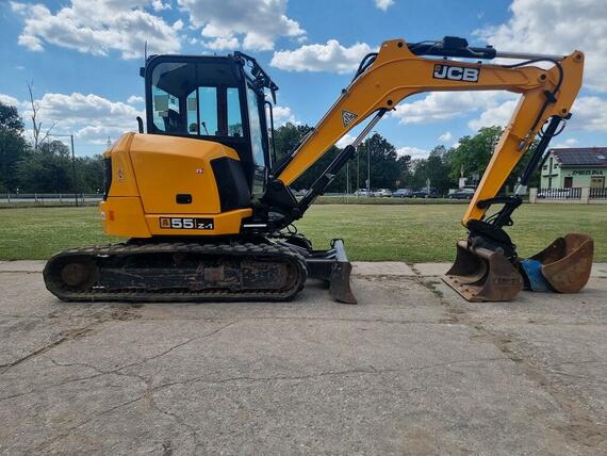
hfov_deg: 71.6
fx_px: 421
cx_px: 304
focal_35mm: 24
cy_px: 228
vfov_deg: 56.9
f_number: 1.8
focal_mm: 6.7
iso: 50
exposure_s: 1/932
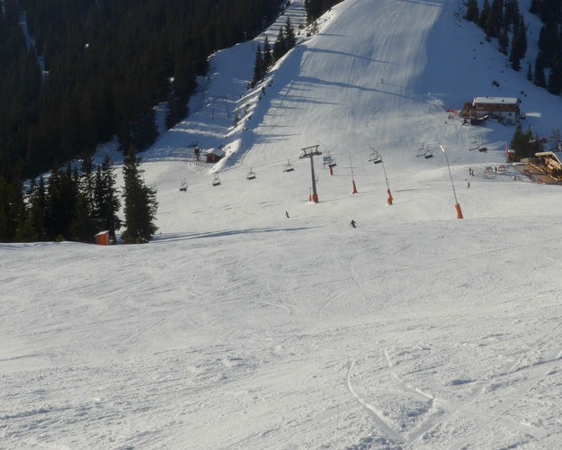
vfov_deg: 20.2
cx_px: 357
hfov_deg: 25.6
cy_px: 33
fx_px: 1231
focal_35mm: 74
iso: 100
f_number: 8
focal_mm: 8
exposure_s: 1/500
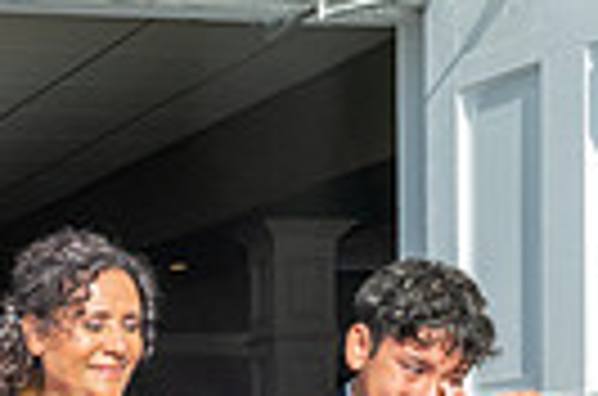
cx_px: -72
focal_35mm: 140
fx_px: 2320
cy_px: 682
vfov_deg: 9.3
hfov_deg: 14.3
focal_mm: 32
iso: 250
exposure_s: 1/200
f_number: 13
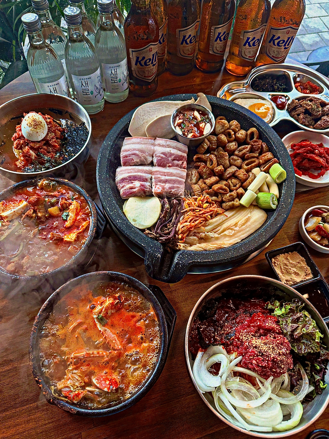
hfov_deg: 56.8
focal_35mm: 24
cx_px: 164
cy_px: 220
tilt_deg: -62.5
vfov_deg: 71.6
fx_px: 304
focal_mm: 6.86
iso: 64
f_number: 1.78
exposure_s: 1/120
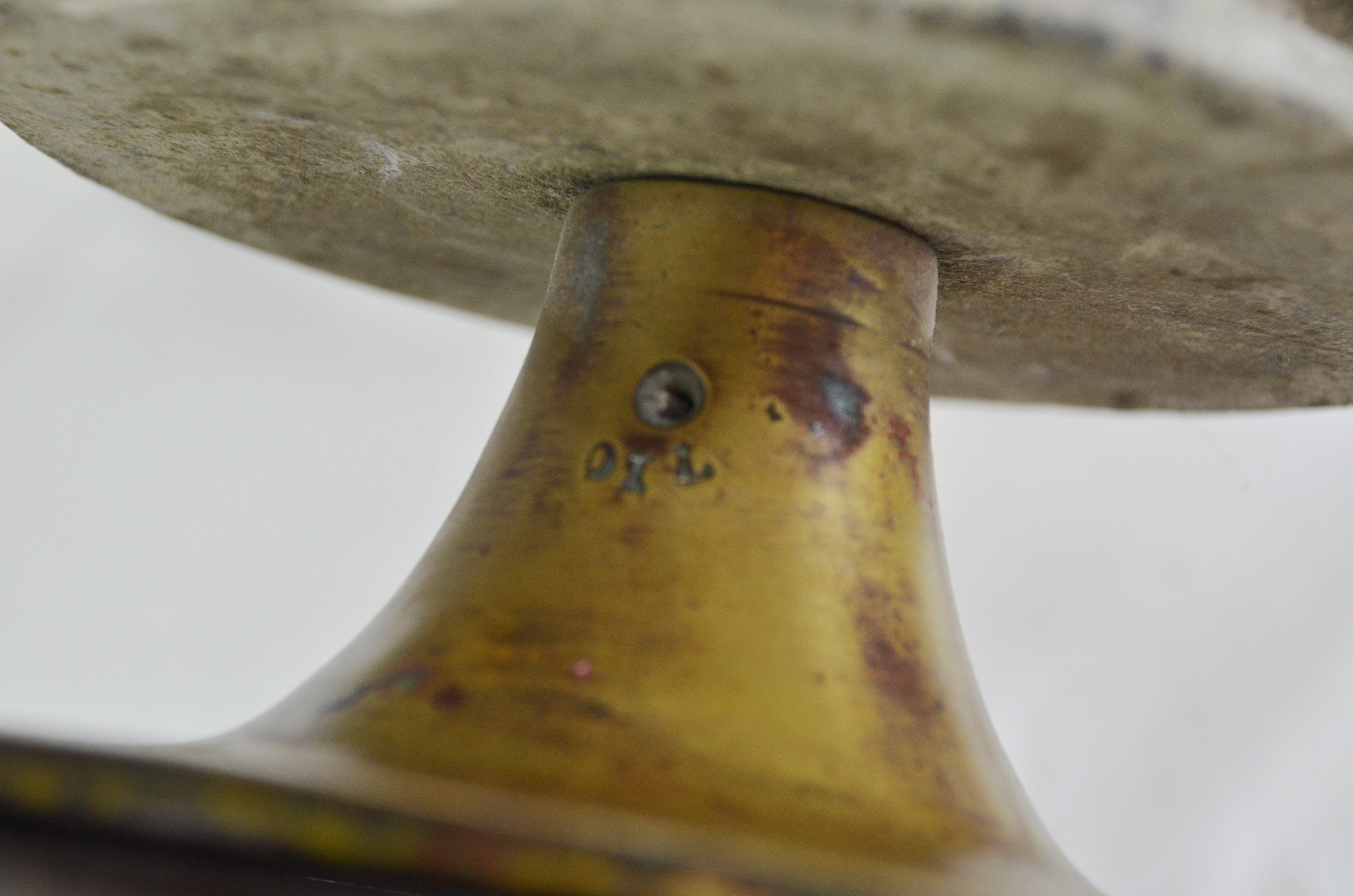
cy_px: 448
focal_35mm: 99
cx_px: 676
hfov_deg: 20.7
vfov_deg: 13.8
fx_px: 3713
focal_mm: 66
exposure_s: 1/250
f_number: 5.3
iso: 800
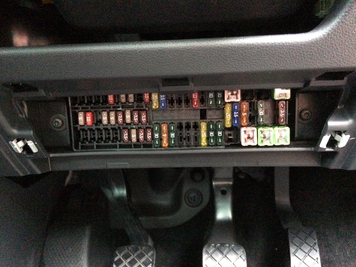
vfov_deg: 48.2
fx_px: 298
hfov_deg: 61.7
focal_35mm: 29
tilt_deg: -8.7
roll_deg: +4.3
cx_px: 178
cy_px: 134
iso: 1600
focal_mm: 4.15
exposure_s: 1/17
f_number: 2.2
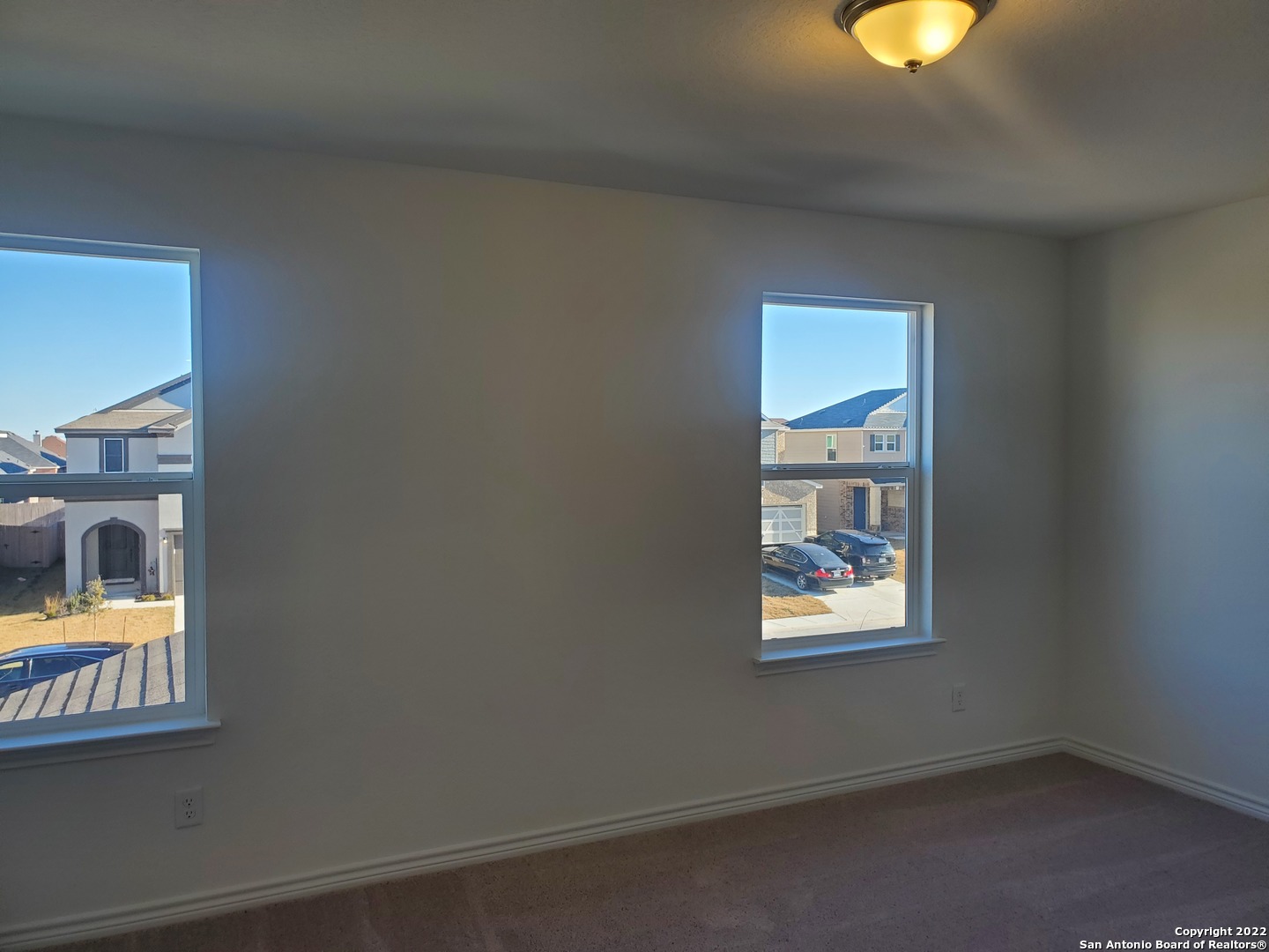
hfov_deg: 67.3
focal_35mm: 26
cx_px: 634
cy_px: 476
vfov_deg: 53.1
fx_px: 953
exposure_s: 1/145
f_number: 2.4
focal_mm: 4.3
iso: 50
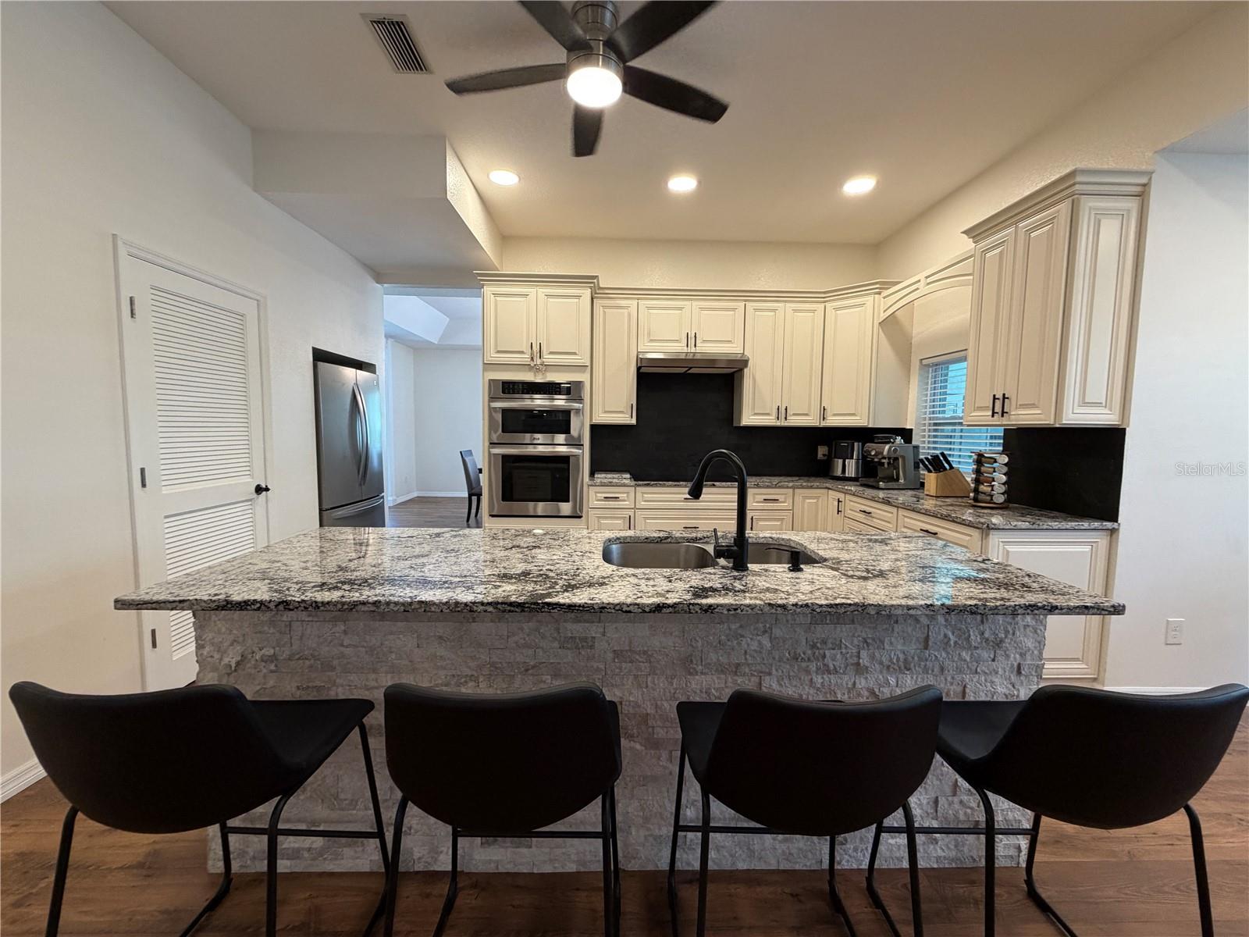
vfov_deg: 85.7
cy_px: 468
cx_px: 624
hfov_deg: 102.1
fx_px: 505
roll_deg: +0.1
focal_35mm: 14
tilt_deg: -3.8
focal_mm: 2.22
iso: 250
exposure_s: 1/120
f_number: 2.2
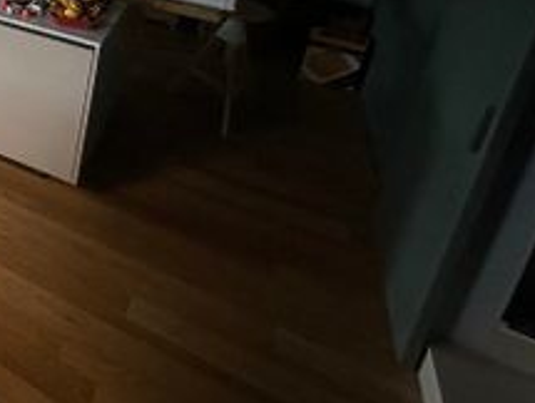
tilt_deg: -17.2
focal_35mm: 39
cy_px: -67
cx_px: -202
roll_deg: -0.3
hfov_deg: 32.2
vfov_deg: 31.6
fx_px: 604
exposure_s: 1/50
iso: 800
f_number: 2.2
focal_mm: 2.22
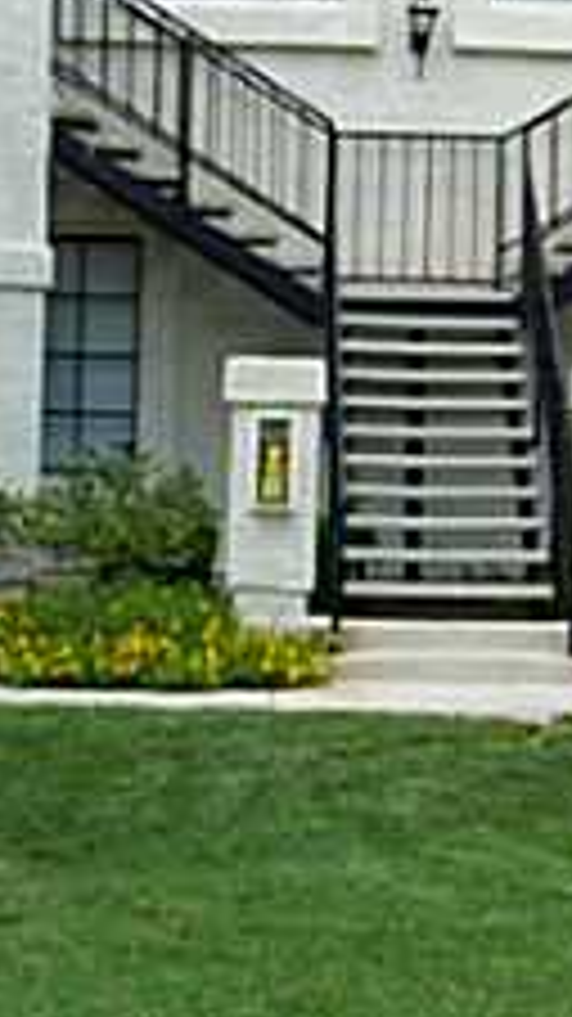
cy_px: -122
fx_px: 3535
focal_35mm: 131
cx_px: 347
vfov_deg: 15.9
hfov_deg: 9.2
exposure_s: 1/288
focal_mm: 5.7
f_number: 2.8
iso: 80
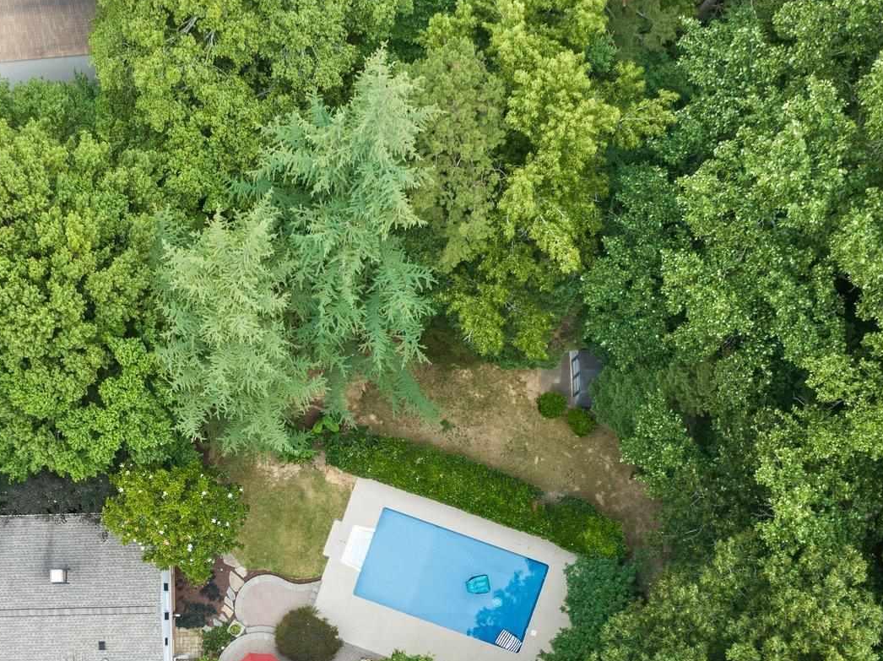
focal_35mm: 47
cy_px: 585
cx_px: 298
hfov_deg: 40.0
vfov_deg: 29.7
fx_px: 1198
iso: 100
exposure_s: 1/100
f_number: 2.8
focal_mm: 12.29
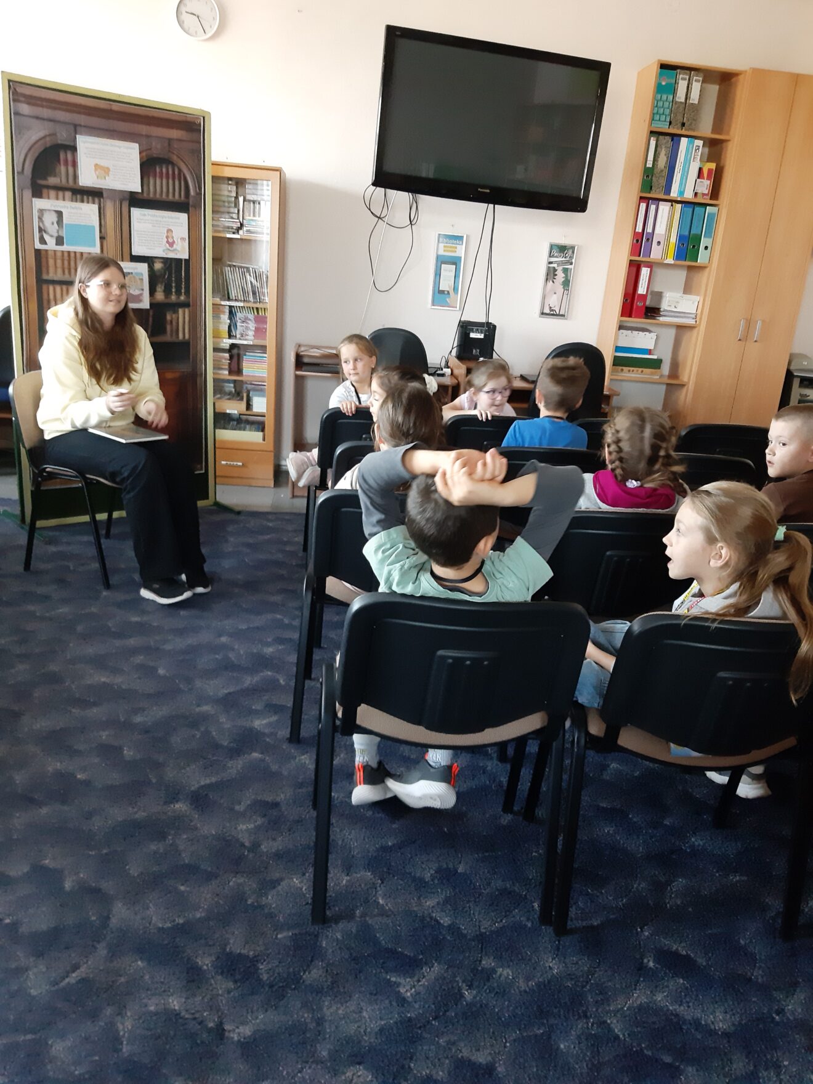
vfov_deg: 65.3
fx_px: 846
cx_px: 406
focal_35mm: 27
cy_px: 542
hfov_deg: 51.4
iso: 500
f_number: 1.7
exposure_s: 1/25
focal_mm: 3.93
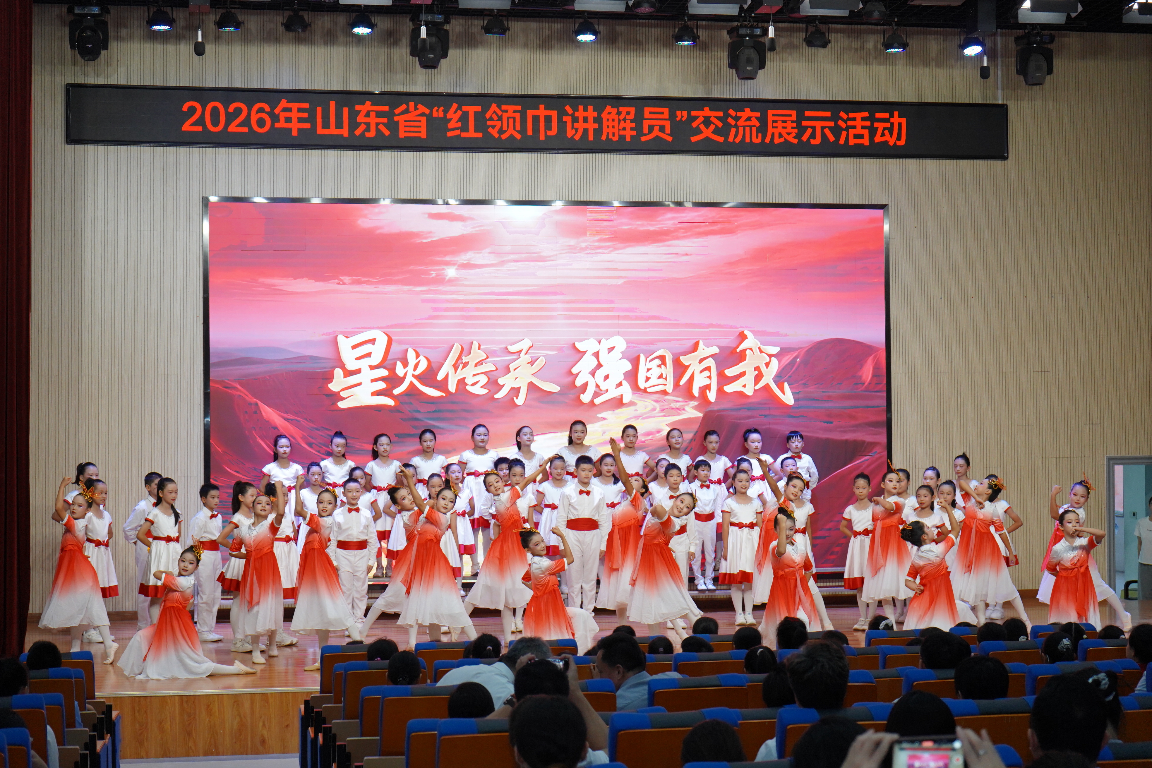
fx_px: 1952
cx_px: 576
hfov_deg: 32.9
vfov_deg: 22.3
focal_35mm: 61
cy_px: 384
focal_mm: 61
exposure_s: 1/320
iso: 1600
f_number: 5.6
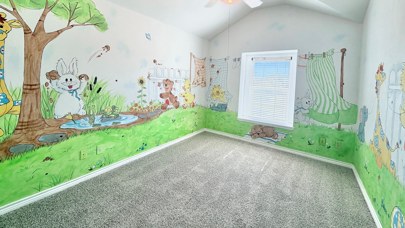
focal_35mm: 16
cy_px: 84
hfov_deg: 99.3
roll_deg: -2.3
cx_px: 197
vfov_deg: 66.0
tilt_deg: -1.4
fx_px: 172
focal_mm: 2.22
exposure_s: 1/162
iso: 64
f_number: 2.2
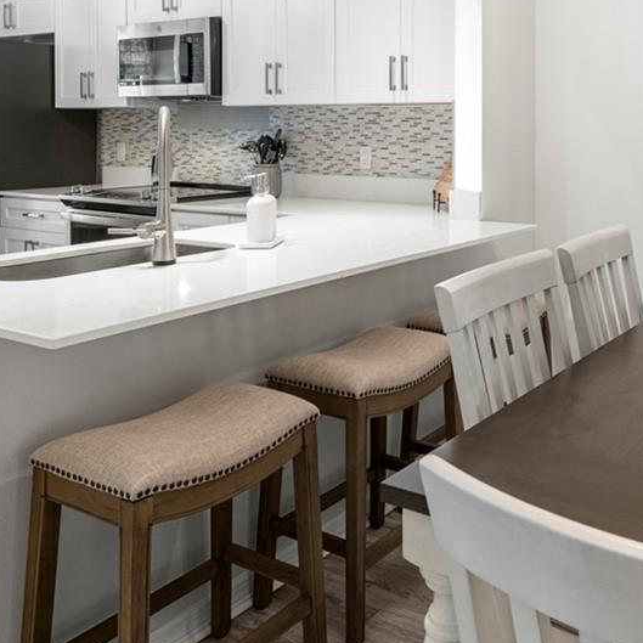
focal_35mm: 36
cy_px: 128
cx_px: 512
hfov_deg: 43.9
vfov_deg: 43.9
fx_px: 757
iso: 800
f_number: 8
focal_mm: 14
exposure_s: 1/125
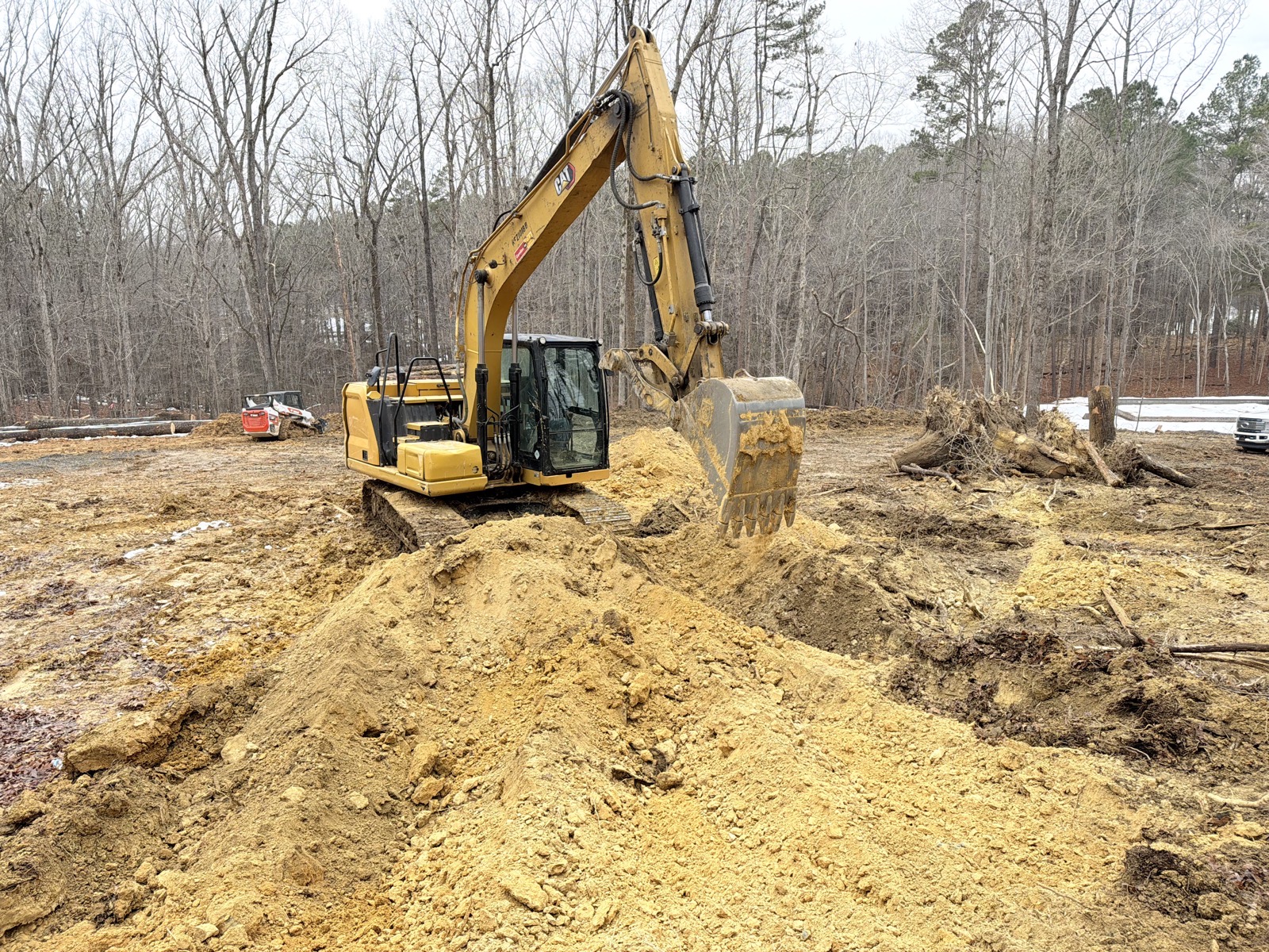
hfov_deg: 71.6
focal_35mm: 24
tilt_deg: -13.3
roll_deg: +1.2
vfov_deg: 56.8
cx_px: 634
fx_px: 880
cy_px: 476
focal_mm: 6.76
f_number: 1.78
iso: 80
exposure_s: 1/374
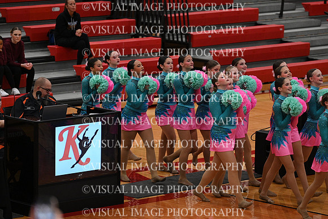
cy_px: 110
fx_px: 1823
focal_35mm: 200
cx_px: 164
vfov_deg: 6.9
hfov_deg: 10.3
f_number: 4
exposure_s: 1/400
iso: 4000
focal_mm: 200
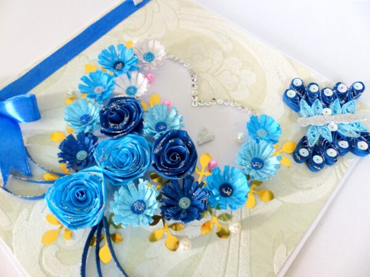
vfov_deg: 54.9
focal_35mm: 25
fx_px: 267
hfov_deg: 69.4
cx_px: 185
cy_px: 138
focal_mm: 4.5
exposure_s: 1/30
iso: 400
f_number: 2.8
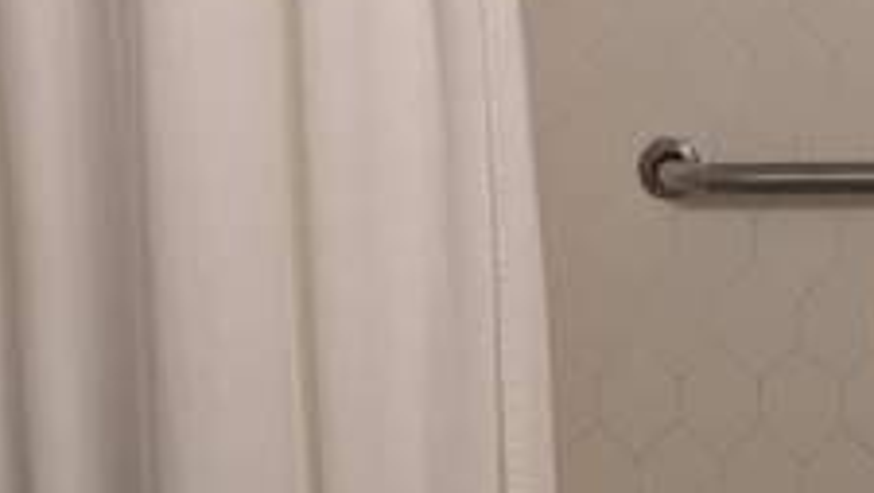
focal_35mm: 74
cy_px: 2
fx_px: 1716
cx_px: 851
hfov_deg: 27.1
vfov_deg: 16.0
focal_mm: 6.81
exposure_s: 1/24
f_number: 1.85
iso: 76
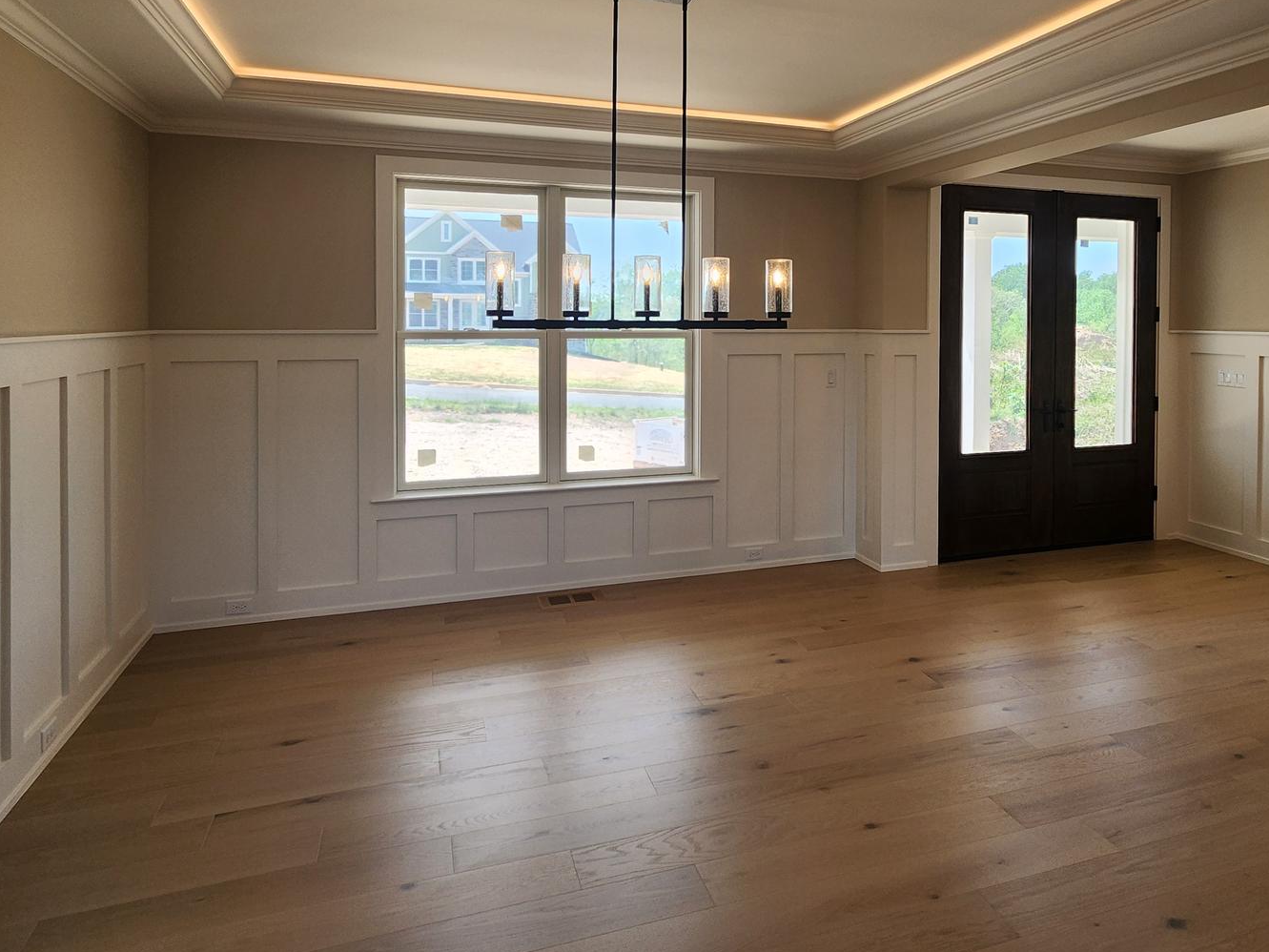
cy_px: 316
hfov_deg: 81.6
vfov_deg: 64.2
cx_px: 684
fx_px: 733
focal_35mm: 20
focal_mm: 2.2
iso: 50
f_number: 2.2
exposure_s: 1/173
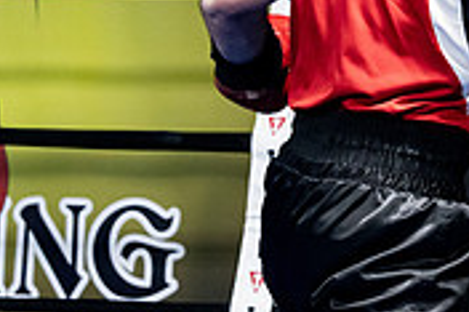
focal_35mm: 228
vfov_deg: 6.0
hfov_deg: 8.9
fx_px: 2968
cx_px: 664
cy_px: 39
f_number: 2.8
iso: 8000
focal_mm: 69
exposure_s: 1/1000
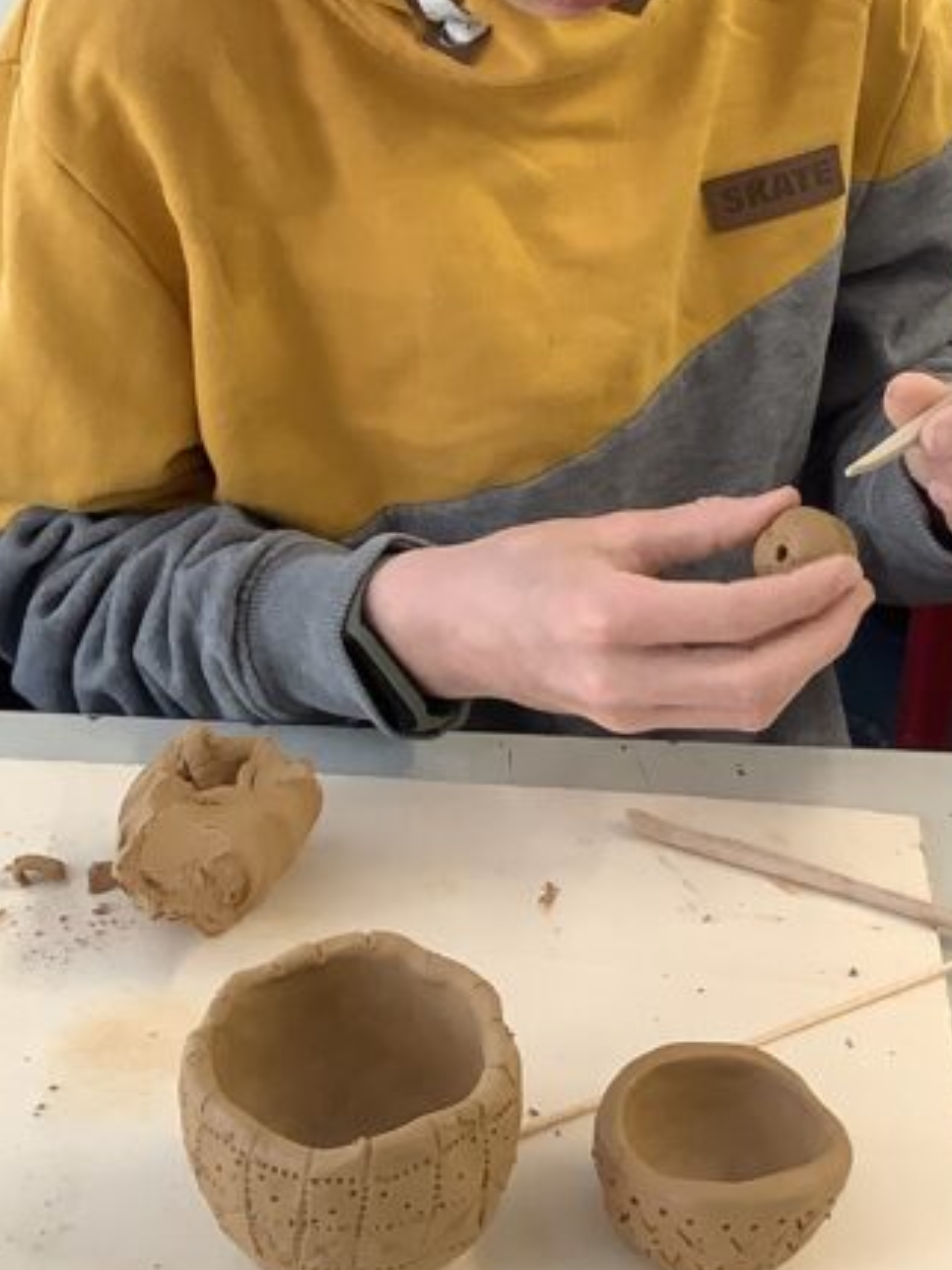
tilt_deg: -27.1
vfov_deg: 26.2
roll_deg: +0.1
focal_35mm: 74
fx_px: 2712
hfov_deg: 19.9
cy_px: 453
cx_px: 423
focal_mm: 3.3
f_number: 2.4
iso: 100
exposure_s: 1/60
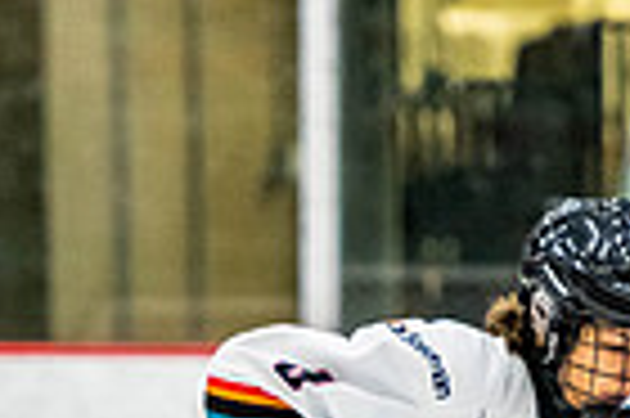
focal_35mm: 797
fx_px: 13931
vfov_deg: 1.7
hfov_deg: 2.6
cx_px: 358
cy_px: 792
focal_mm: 165
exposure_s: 1/640
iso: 3200
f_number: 2.8
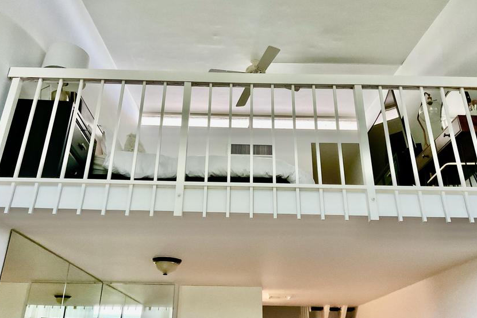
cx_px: 238
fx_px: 411
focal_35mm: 31
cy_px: 174
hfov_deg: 60.3
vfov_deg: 42.3
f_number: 1.8
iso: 160
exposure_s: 1/60
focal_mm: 3
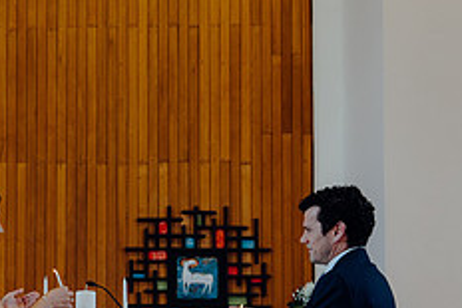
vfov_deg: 19.0
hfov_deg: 27.2
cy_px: 301
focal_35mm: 70
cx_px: 2
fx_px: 899
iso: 500
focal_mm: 28
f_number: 2.8
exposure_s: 1/200
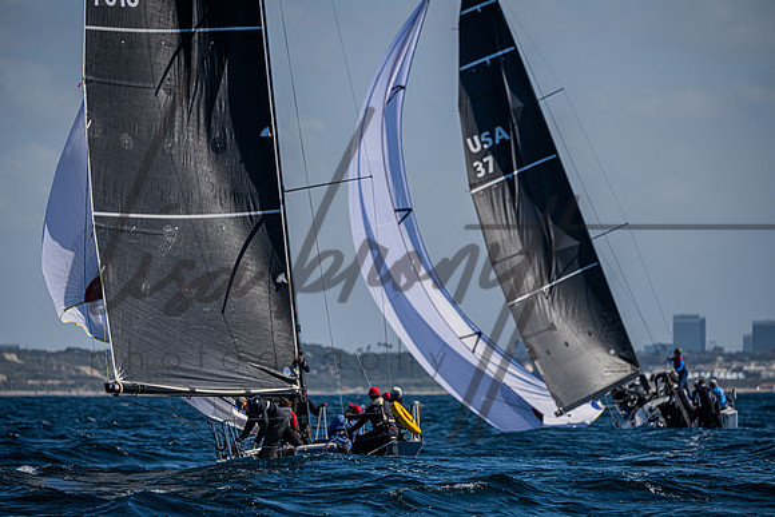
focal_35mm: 266
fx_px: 5737
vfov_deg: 5.2
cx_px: 382
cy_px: 299
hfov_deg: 7.7
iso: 400
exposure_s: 1/6400
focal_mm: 230
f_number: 5
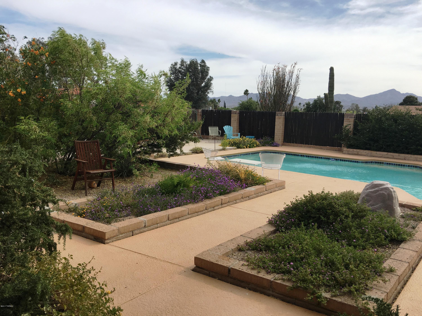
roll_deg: -1.6
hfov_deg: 61.7
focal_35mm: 29
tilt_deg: -7.0
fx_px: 354
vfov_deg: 48.2
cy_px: 158
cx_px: 211
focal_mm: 4.15
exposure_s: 1/2024
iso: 25
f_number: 2.2
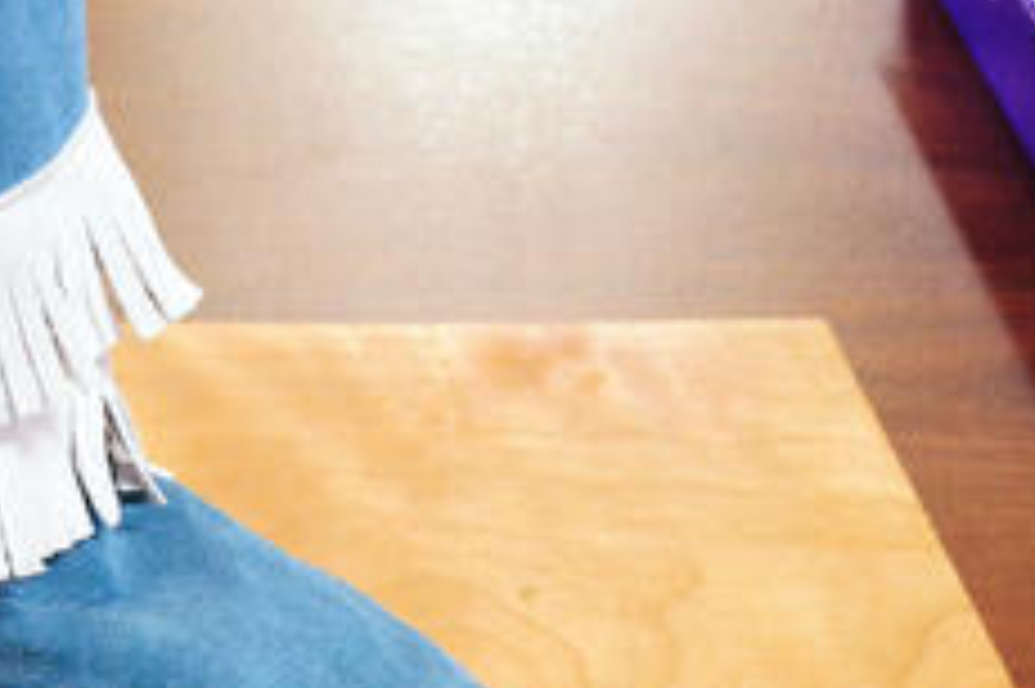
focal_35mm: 86
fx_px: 2471
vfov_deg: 15.8
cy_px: 540
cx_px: -176
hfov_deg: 22.0
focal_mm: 22
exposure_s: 1/60
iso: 3200
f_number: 4
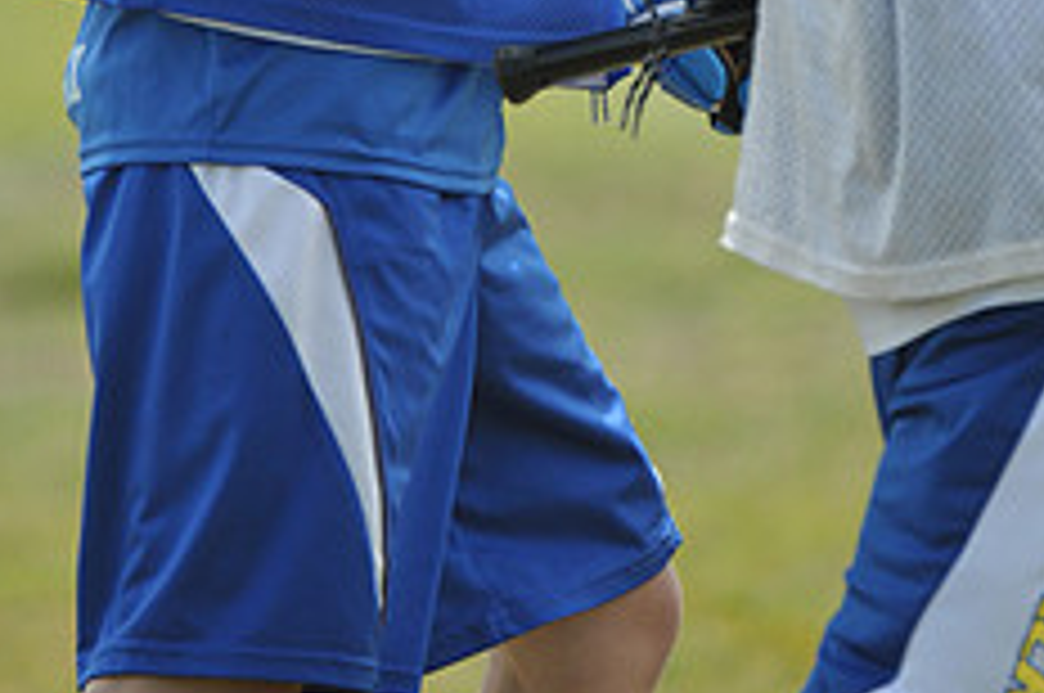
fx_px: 28988
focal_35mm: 1001
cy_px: -410
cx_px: 306
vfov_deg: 1.4
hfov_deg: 2.1
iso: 640
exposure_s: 1/2500
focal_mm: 400
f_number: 4
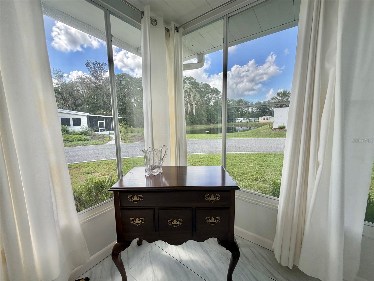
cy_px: 140
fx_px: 151
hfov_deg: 102.1
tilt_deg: -9.0
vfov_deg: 85.7
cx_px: 187
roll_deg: +0.6
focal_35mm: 14
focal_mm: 2.22
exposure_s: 1/502
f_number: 2.2
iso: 50
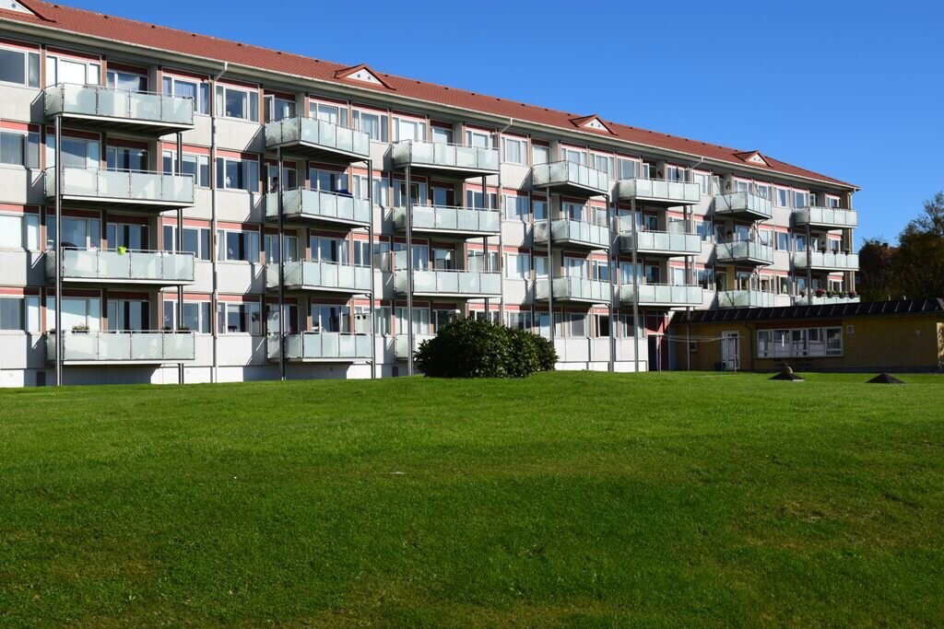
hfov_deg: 41.1
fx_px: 1259
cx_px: 472
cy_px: 314
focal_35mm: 48
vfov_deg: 28.1
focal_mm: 32
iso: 280
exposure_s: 1/500
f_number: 11
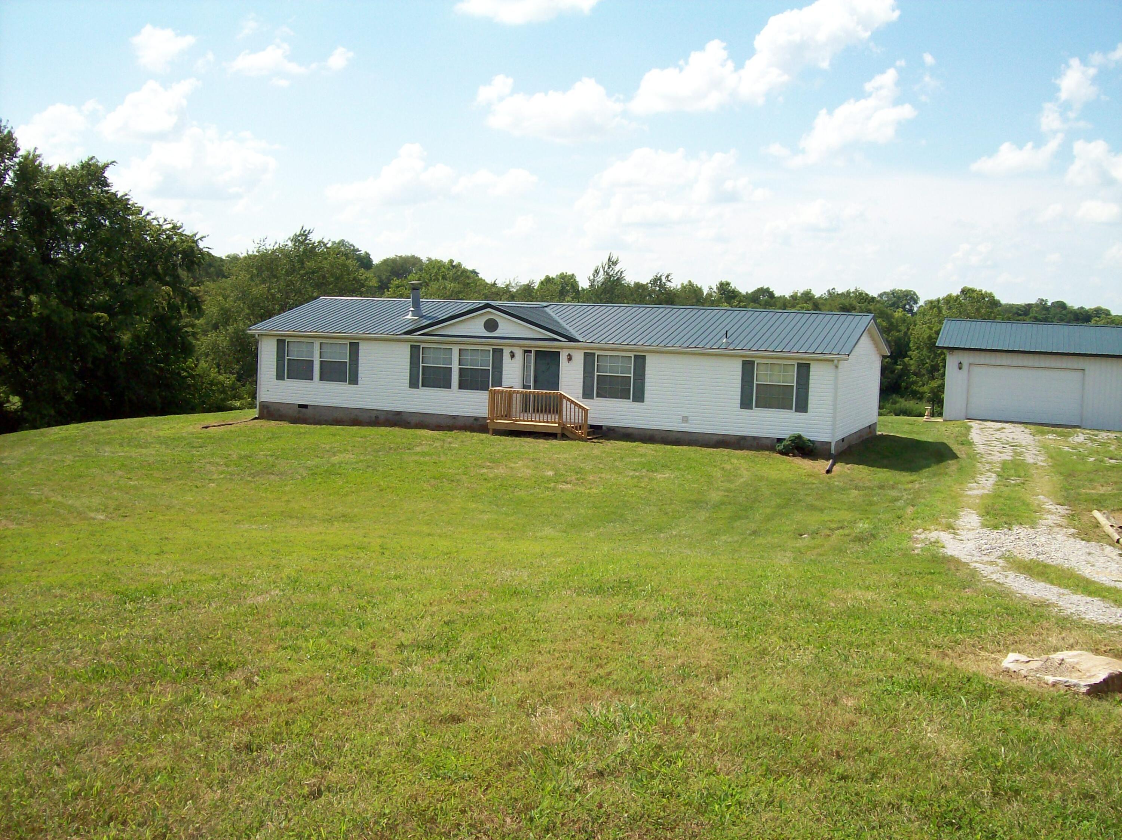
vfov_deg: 39.6
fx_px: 1166
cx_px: 561
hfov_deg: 51.4
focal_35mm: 36
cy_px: 420
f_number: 4.8
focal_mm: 6
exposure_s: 1/606
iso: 80
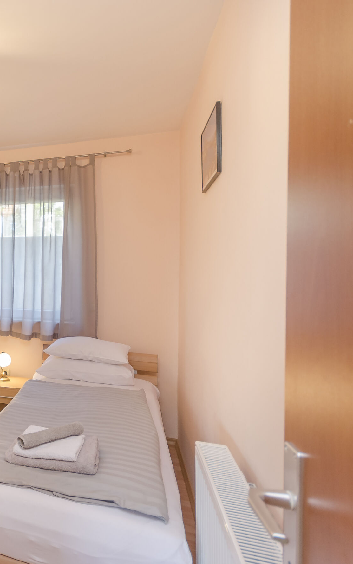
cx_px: -42
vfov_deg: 74.8
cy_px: 271
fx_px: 369
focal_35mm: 24
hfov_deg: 40.4
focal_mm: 10
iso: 280
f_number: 4
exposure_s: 1/60
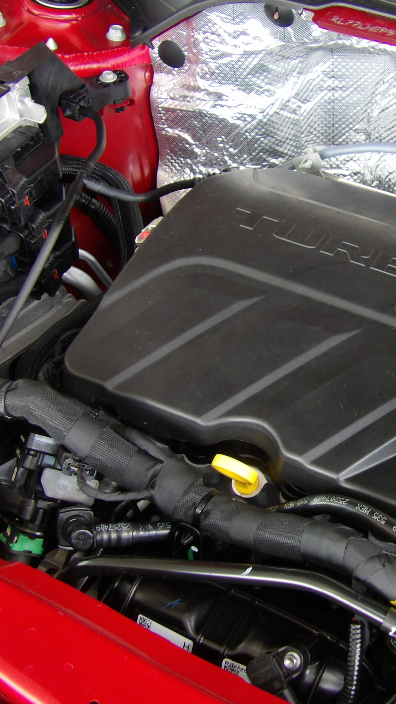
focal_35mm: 57
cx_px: 356
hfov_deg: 20.7
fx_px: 1064
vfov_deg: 36.6
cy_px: 353
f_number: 3.7
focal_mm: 7
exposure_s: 1/33
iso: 200
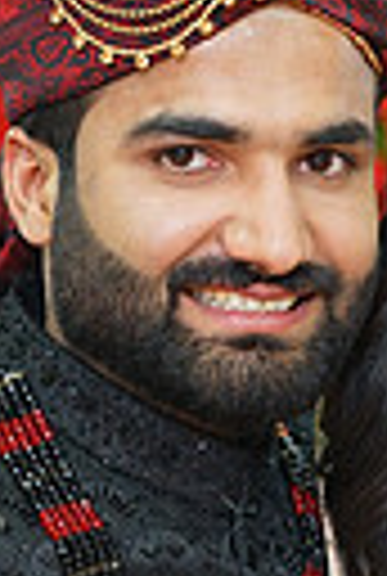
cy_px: 734
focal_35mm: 384
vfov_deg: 5.3
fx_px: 6158
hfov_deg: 3.6
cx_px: 362
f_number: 2.5
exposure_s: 1/160
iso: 640
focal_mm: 85
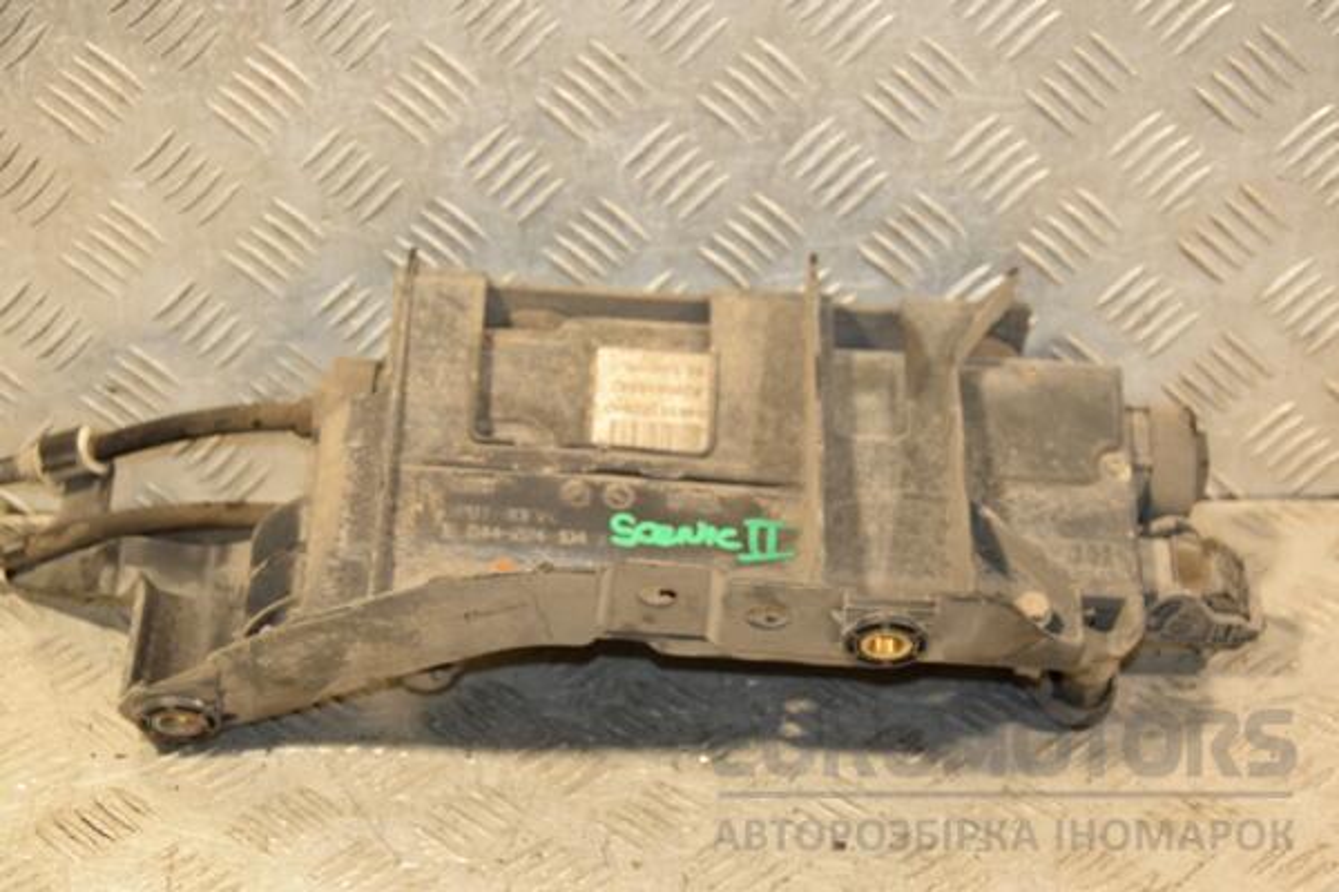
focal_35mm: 75
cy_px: 446
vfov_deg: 18.2
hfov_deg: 27.0
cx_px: 670
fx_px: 2789
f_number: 5
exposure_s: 1/100
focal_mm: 50
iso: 800
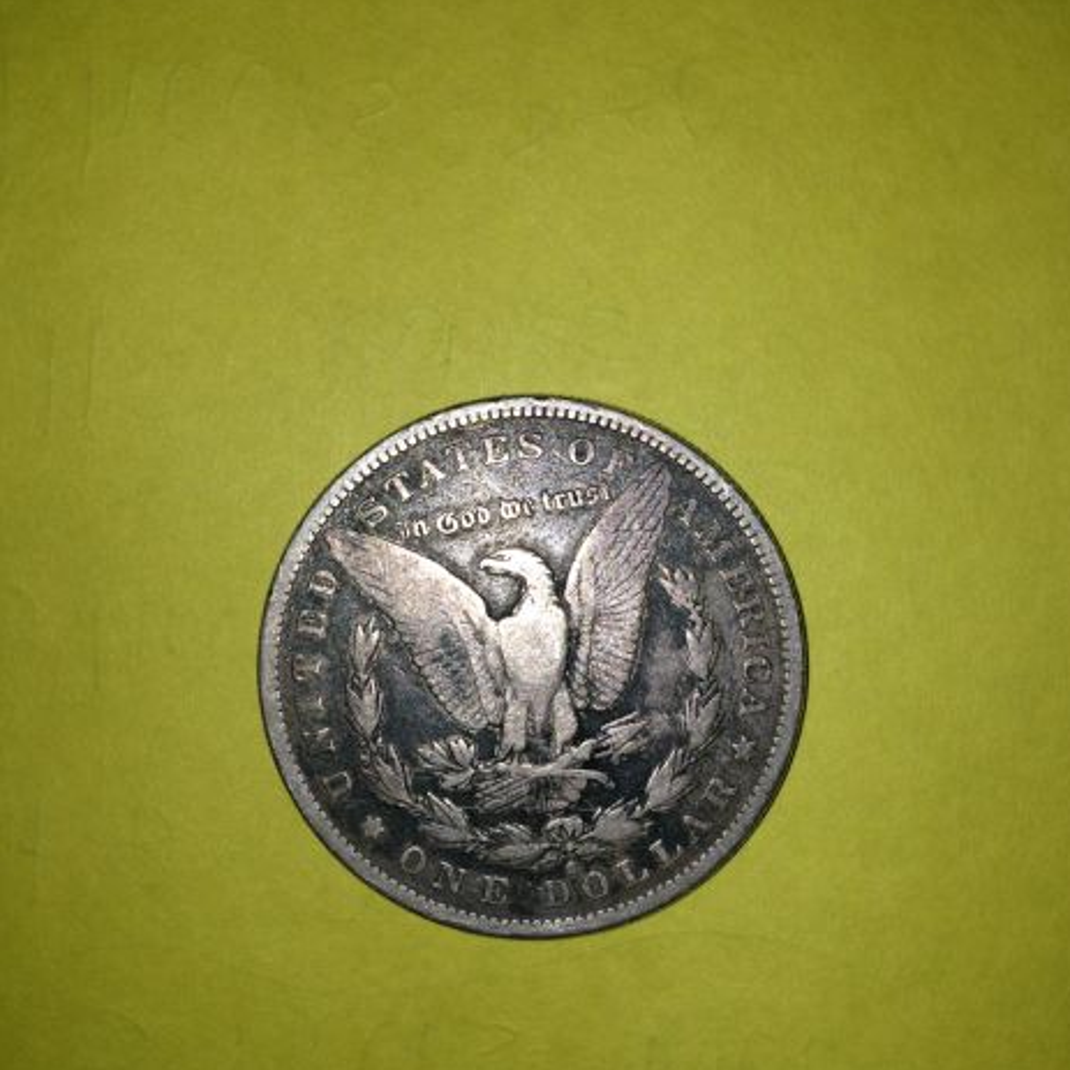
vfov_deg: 39.9
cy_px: 611
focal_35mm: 42
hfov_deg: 40.0
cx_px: 573
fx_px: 1469
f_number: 2.4
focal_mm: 4.12
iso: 50
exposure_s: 1/640
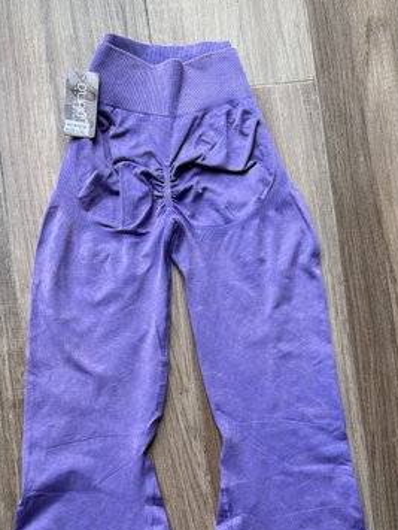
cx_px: 191
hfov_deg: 39.7
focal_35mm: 36
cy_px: 387
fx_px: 551
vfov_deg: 49.6
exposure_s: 1/138
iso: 50
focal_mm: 6.76
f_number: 1.78
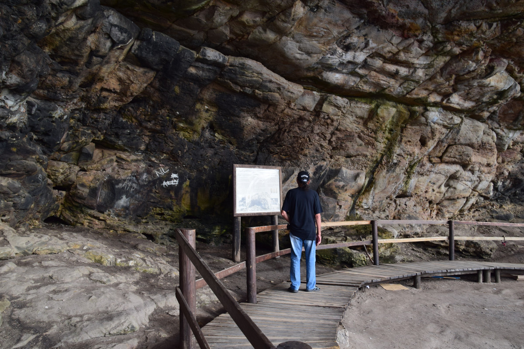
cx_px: 262
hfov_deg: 61.9
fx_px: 437
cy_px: 174
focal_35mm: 30
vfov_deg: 43.6
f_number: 9
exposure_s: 1/160
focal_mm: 20
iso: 400
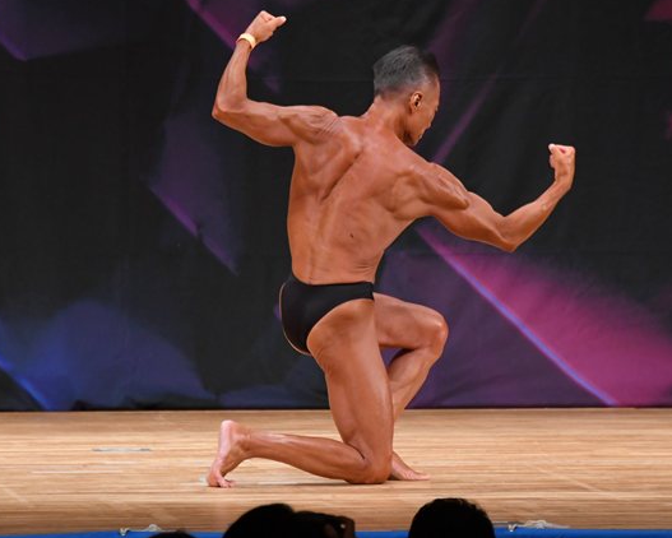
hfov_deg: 4.9
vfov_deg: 3.9
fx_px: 7819
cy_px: 238
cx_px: 398
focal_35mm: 393
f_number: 5.6
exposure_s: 1/400
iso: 3200
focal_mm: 190
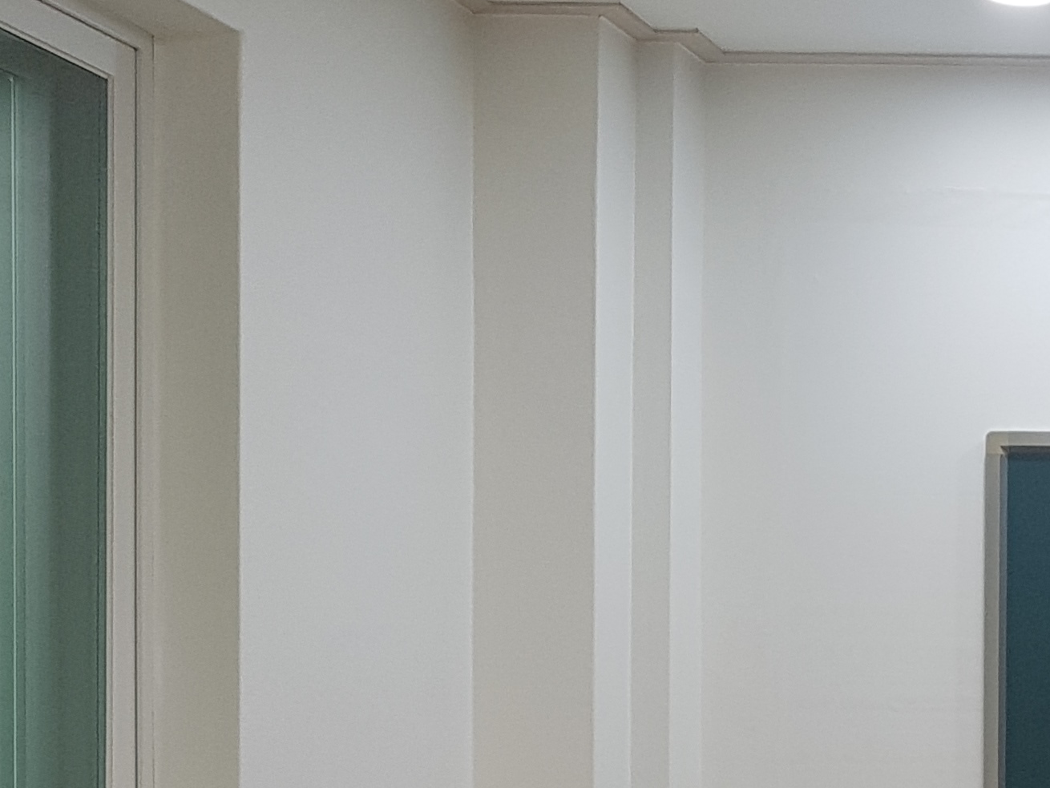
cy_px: 750
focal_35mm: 80
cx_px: 1481
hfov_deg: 21.3
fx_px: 2427
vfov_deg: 18.1
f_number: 1.7
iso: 64
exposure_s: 1/60
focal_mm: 4.2
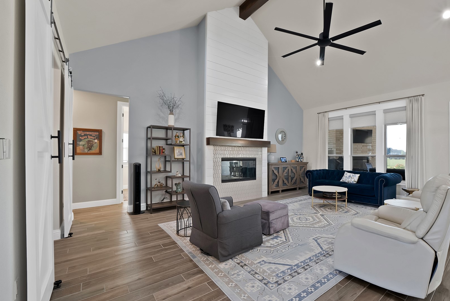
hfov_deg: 98.5
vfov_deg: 77.4
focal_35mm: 15
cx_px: 278
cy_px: 150
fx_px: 188
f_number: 9
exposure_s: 1/2.5
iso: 640
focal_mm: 12
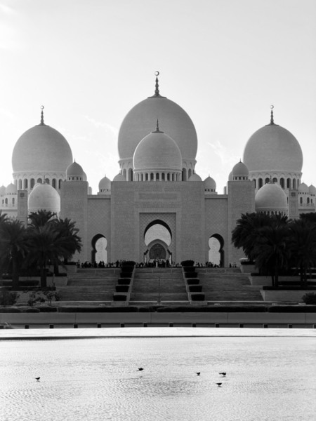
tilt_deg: +3.1
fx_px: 1217
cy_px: 210
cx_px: 158
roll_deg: +0.5
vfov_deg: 19.6
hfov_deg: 14.8
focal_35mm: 100
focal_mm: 16.89
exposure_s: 1/789
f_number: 2.8
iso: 20
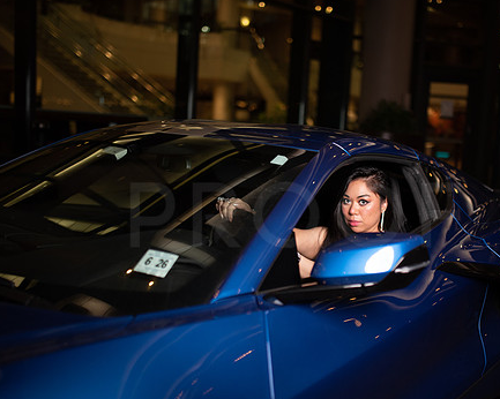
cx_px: 296
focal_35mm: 44
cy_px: 215
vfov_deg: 34.1
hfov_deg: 41.9
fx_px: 651
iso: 500
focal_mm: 35
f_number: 1.4
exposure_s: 1/640
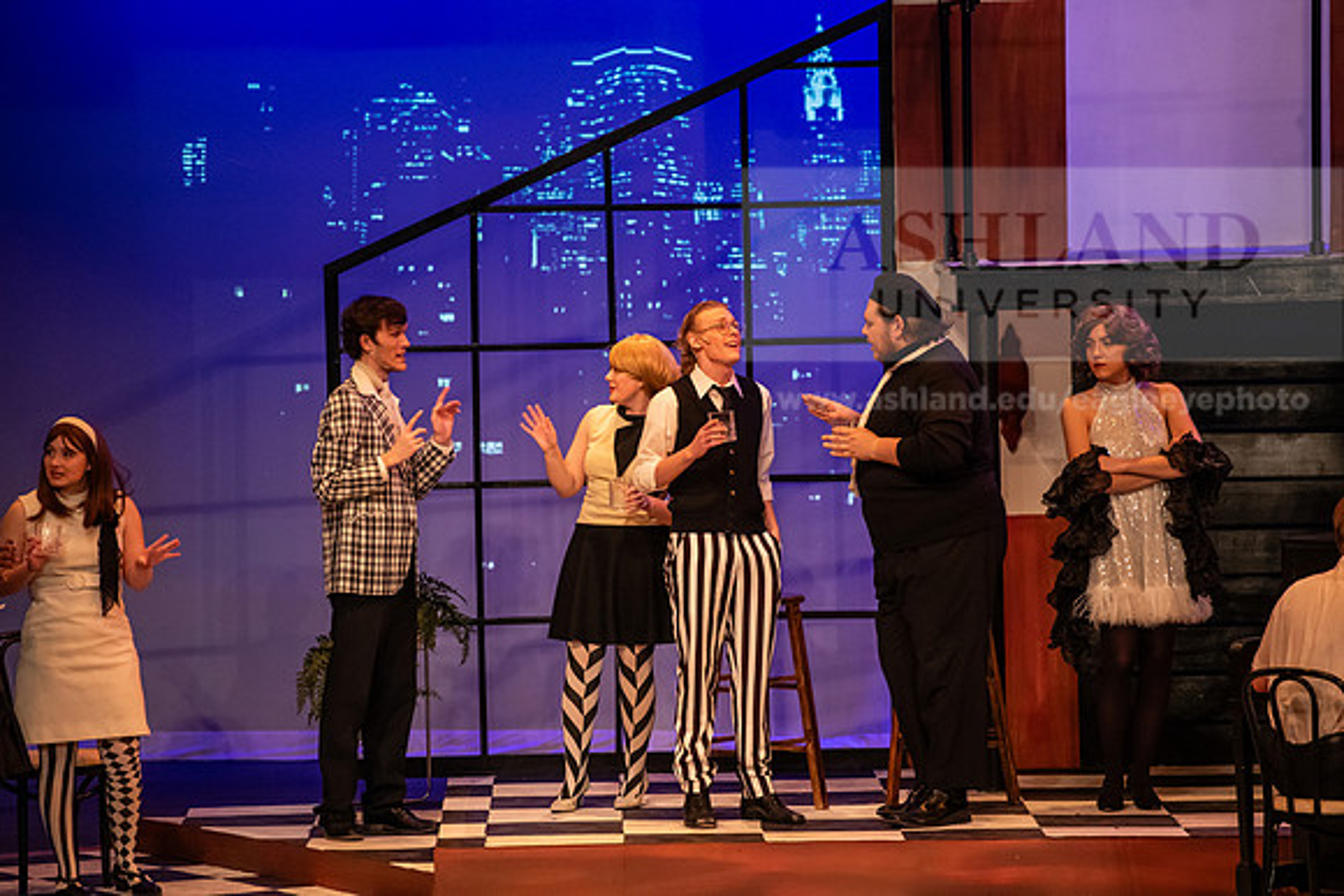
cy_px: 448
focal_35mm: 200
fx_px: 7468
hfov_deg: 10.3
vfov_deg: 6.9
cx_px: 672
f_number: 3.2
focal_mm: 200
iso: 3200
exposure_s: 1/200
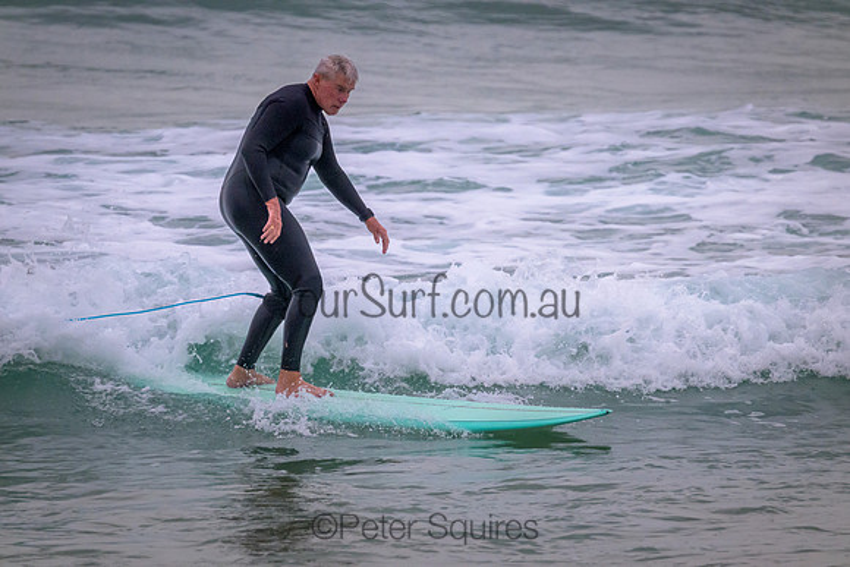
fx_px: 14642
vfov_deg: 2.2
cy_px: 284
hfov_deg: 3.3
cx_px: 425
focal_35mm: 620
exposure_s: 1/800
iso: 4500
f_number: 11
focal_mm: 620
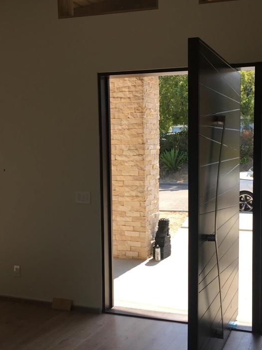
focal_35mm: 42
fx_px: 424
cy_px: 186
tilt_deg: -3.7
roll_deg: +0.4
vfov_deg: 44.8
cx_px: 183
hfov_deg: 33.9
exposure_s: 1/482
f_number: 2.2
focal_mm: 4.15
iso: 32
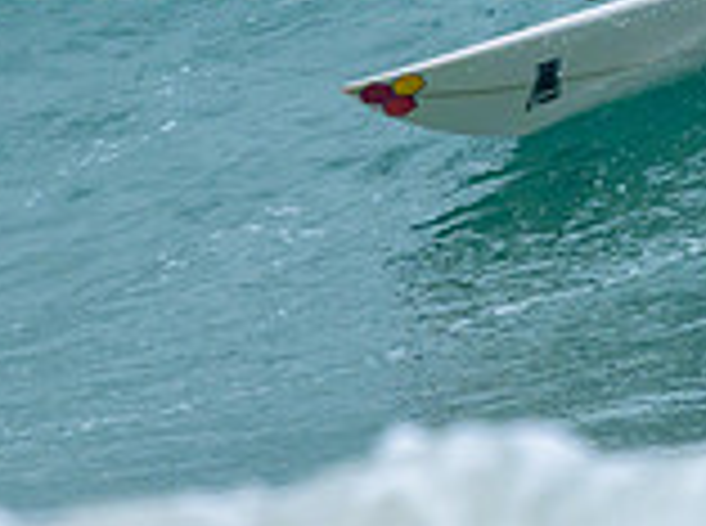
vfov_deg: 0.4
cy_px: -285
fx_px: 79726
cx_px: 153
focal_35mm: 3918
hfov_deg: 0.5
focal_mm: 800
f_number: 6.3
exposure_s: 1/3200
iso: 640
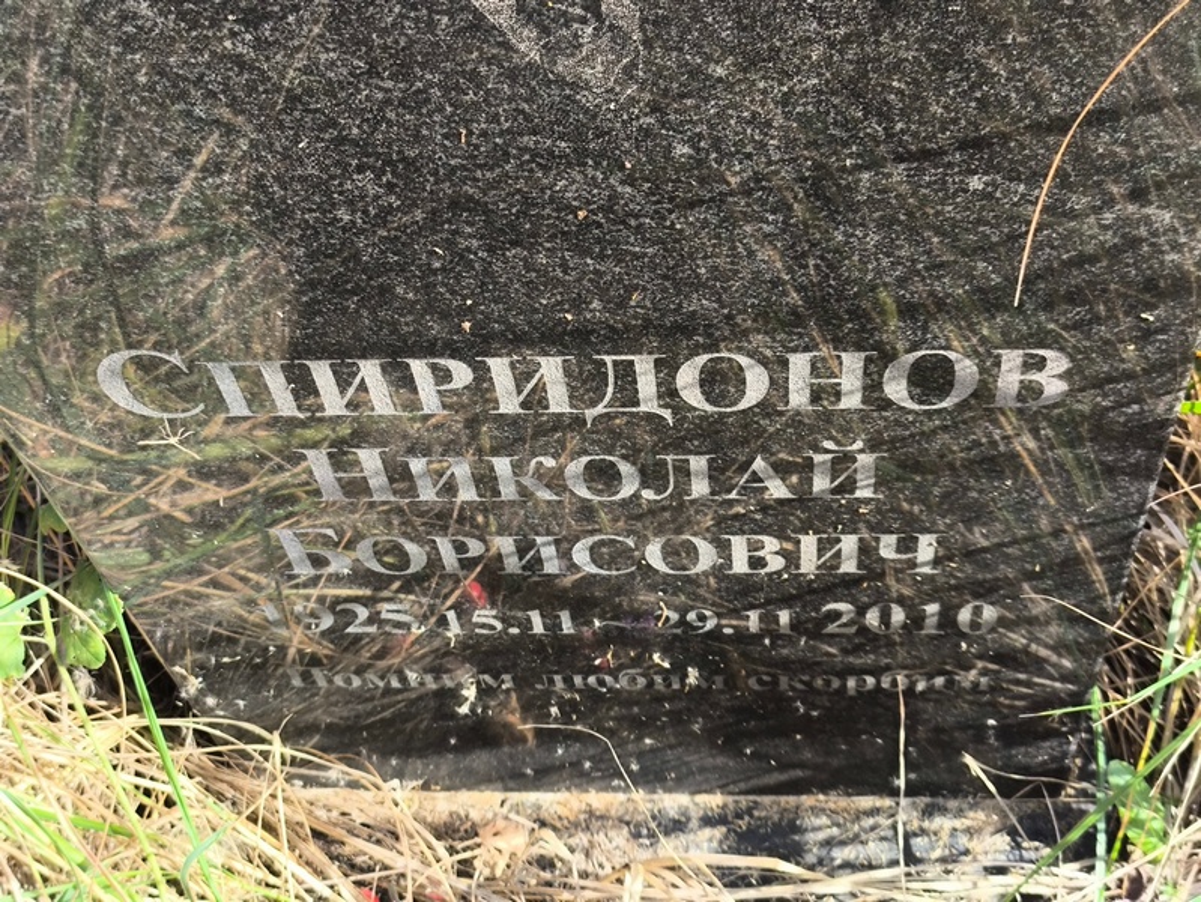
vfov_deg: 29.1
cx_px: 600
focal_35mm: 50
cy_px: 451
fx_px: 1736
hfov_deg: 38.2
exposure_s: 1/285
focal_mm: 4.71
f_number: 1.7
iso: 50
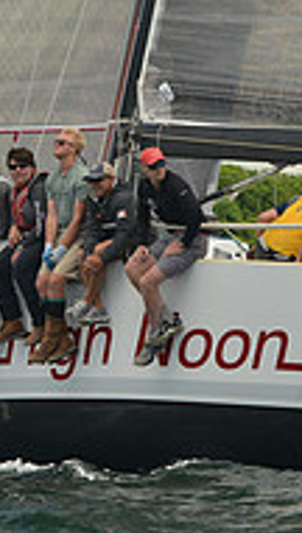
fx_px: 4410
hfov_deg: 3.9
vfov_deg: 6.9
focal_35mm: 311
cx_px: 157
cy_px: 266
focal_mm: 98
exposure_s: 1/800
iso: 400
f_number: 5
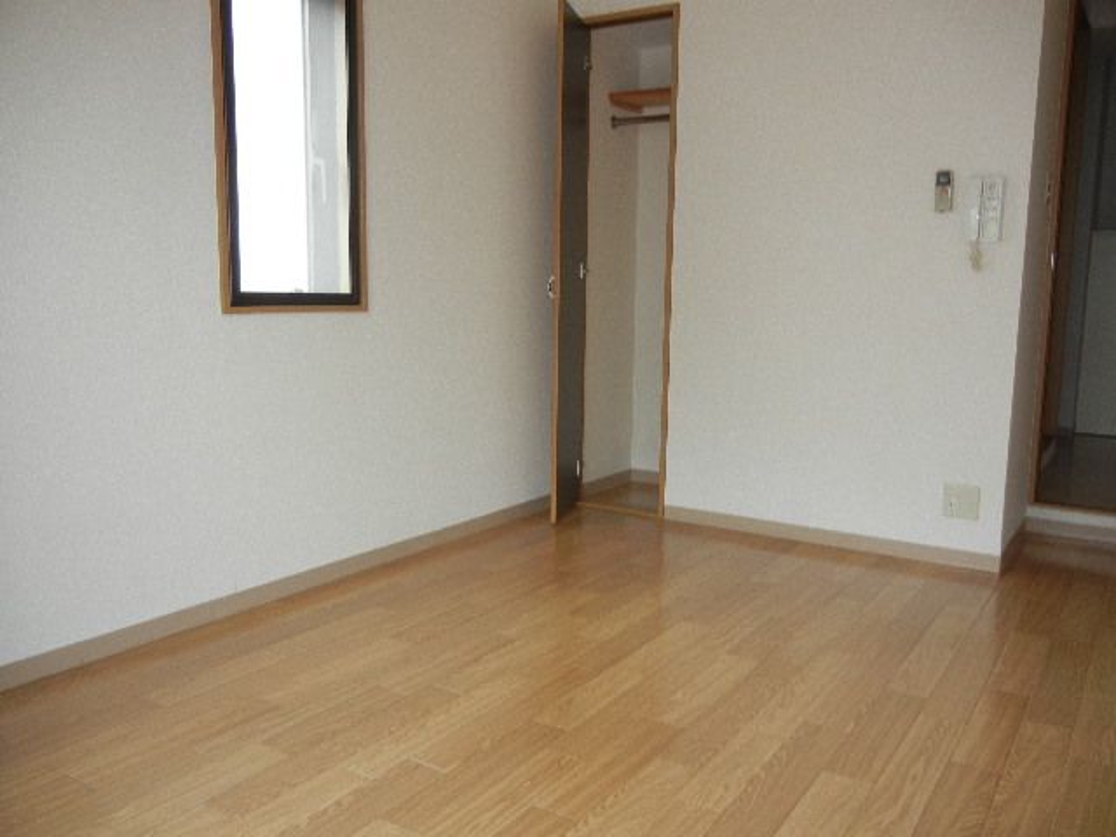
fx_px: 967
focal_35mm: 30
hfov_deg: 60.0
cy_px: 418
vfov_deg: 46.8
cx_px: 558
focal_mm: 5.4
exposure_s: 1/30
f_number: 3.5
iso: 200
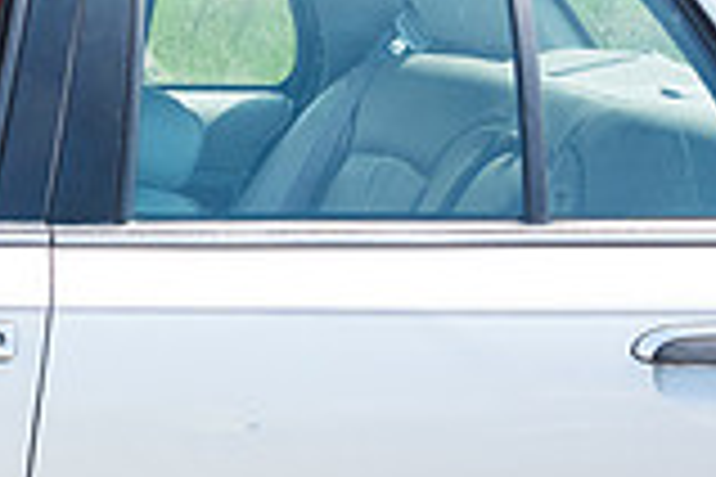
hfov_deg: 12.2
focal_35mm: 161
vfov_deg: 8.5
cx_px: -338
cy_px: 254
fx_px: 3202
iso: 1000
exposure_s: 1/800
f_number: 7.1
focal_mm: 44
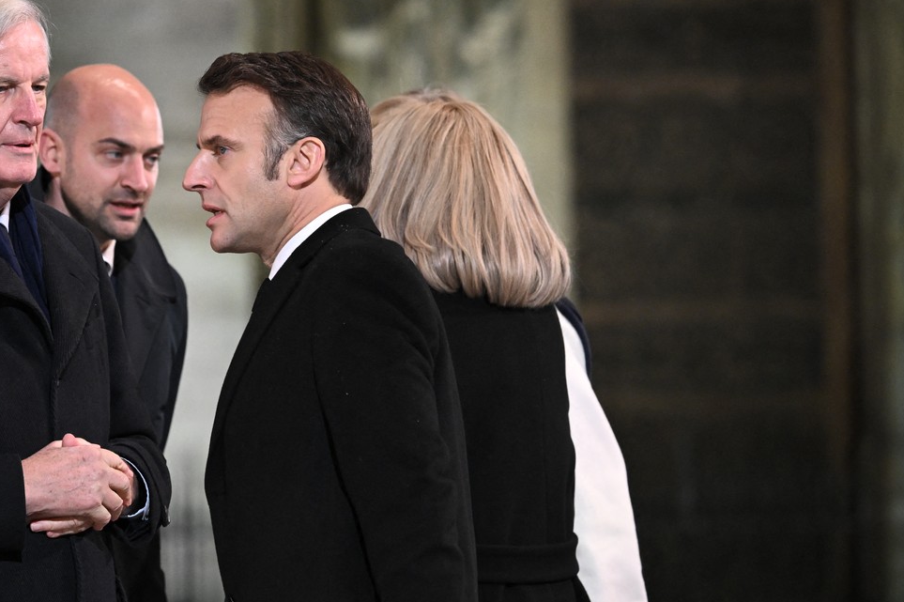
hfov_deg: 6.4
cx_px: 261
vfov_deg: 4.3
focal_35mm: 320
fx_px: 8031
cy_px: 220
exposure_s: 1/320
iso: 3200
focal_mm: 220
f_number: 5.6
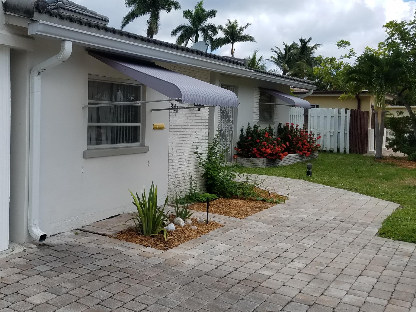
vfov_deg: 35.7
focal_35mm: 40
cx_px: 110
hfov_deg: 45.4
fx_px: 481
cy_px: 111
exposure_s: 1/2400
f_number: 1.7
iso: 50
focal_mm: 4.2
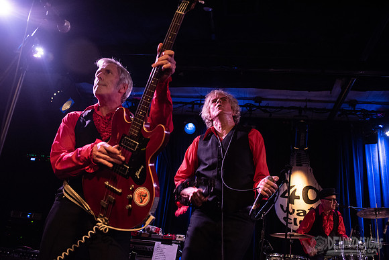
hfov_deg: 54.4
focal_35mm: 35
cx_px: 194
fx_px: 378
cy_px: 130
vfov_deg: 37.9
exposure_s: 1/125
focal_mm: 35
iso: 2000
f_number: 3.2
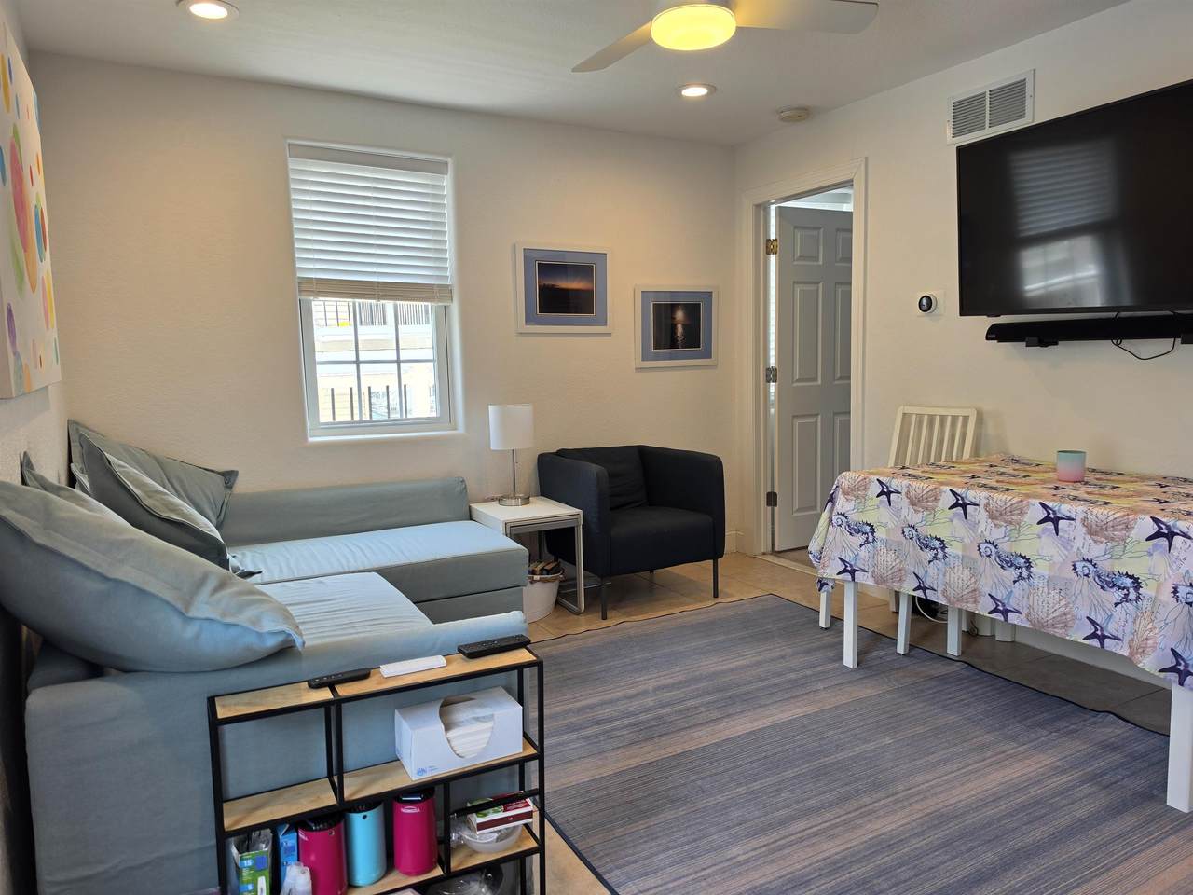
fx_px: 793
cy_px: 448
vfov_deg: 58.9
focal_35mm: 23
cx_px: 596
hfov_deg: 73.9
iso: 25
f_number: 1.4
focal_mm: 6.5
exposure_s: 1/120
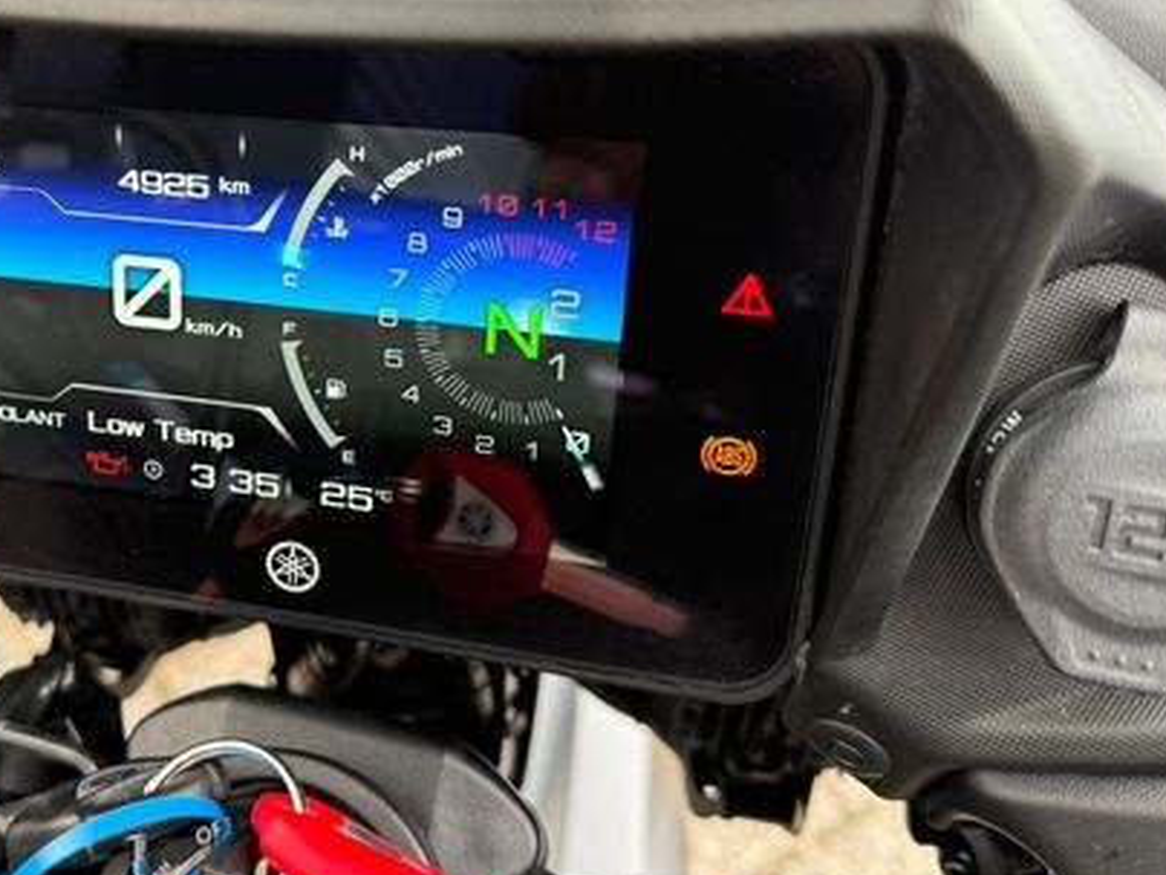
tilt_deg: -43.0
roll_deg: -8.6
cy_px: 269
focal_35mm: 38
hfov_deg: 47.1
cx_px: 283
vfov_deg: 37.2
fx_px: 1280
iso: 200
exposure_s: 1/57
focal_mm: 6.76
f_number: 1.78
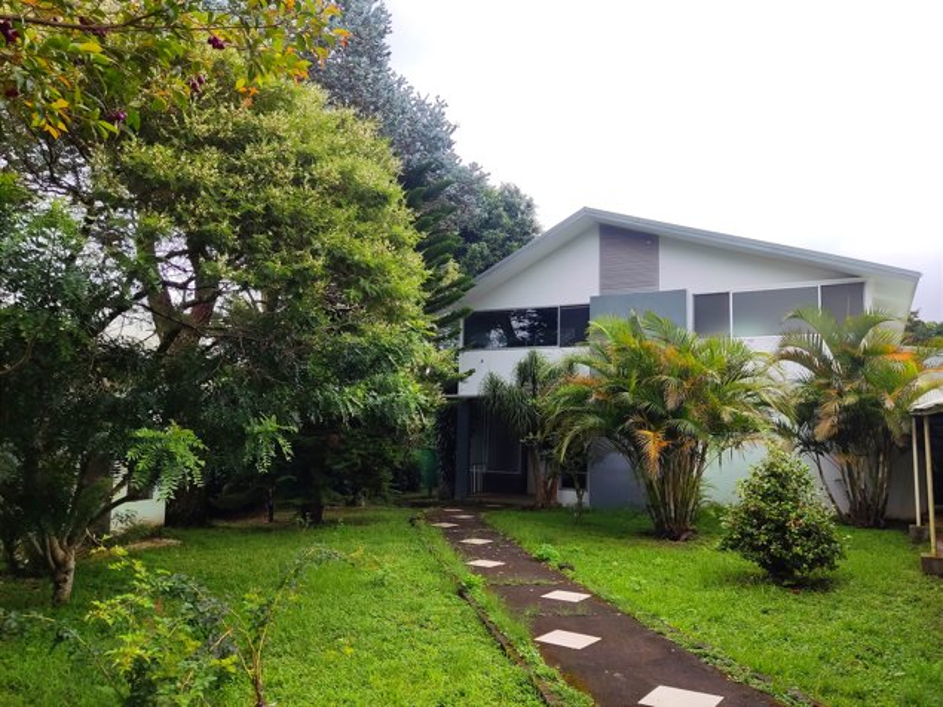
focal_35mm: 25
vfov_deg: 54.9
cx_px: 472
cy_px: 354
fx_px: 681
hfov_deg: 69.4
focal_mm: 4.71
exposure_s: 1/444
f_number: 1.79
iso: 50
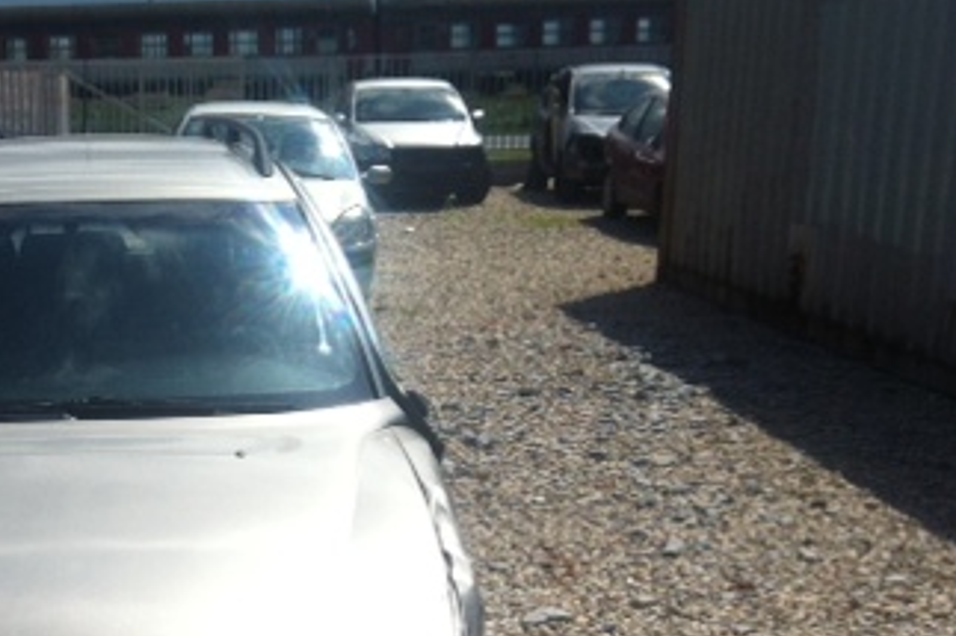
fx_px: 1911
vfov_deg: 18.4
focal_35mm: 72
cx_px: 142
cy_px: 648
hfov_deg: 27.3
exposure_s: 1/2320
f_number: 2.8
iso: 80
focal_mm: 3.85
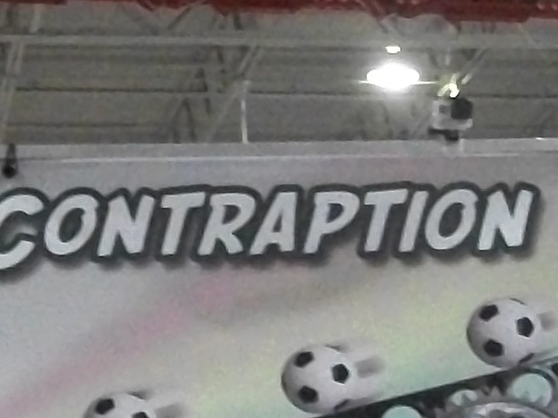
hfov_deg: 11.4
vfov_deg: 8.6
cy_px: 129
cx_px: 83
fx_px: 2772
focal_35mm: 172
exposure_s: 1/60
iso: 540
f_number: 2.7
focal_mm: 6
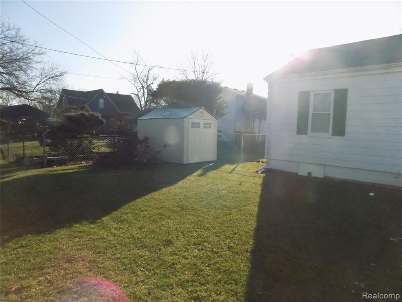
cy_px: 151
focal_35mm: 23
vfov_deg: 58.9
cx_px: 201
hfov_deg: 73.9
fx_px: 267
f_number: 9.9
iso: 800
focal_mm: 4
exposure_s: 1/800
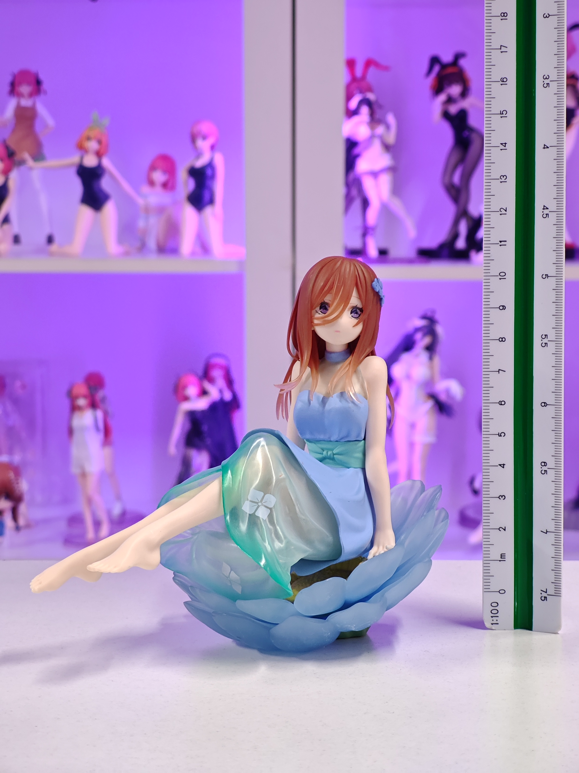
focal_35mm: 80
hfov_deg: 18.4
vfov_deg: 24.4
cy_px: 386
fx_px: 1784
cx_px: 290
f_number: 2.4
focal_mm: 7.48
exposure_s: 1/24
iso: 1000
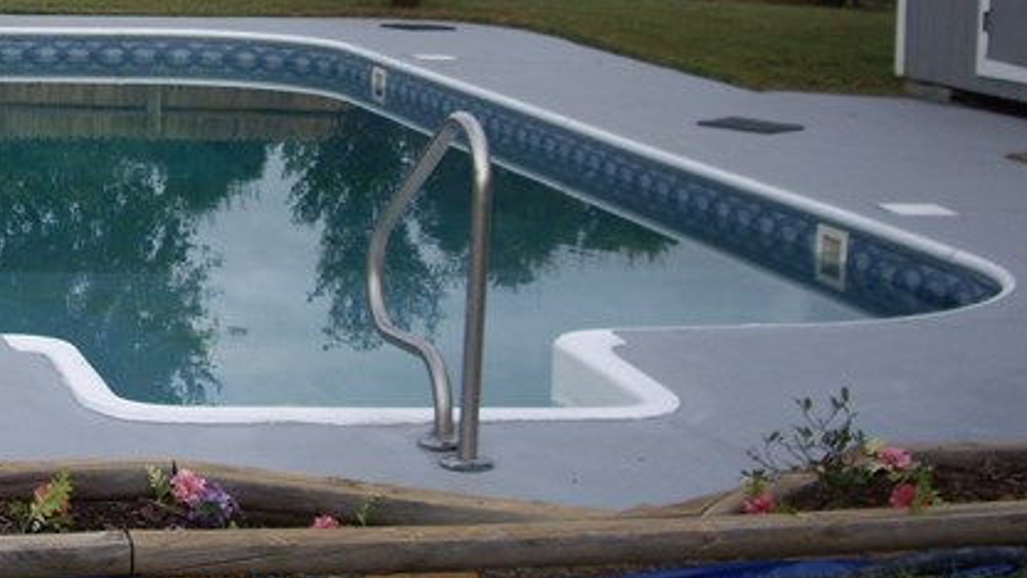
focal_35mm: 102
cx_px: -49
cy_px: 15
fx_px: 2778
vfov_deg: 11.8
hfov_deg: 20.2
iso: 64
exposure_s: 1/320
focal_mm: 7.9
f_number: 2.8
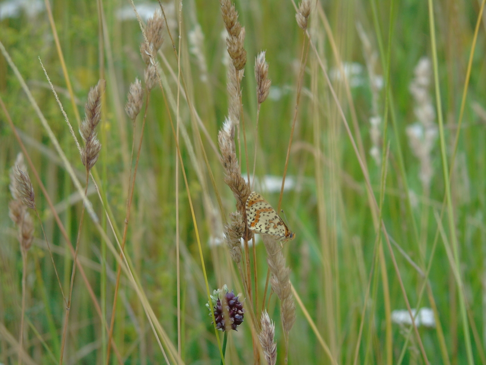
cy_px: 182
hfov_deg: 5.5
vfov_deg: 4.1
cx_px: 243
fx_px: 5097
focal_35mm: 363
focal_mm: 65
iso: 80
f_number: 5.2
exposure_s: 1/125
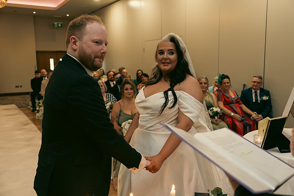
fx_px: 270
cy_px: 98
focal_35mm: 33
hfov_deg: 57.2
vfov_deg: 40.0
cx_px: 147
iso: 2500
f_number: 3.5
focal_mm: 33
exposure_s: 1/160
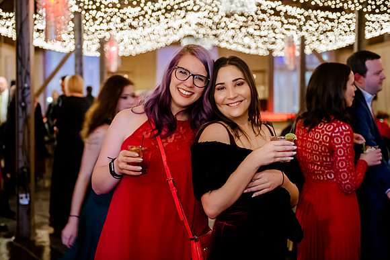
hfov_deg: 35.6
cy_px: 109
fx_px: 605
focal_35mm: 56
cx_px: 163
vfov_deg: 24.2
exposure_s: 1/50
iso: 3200
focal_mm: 48
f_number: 2.8
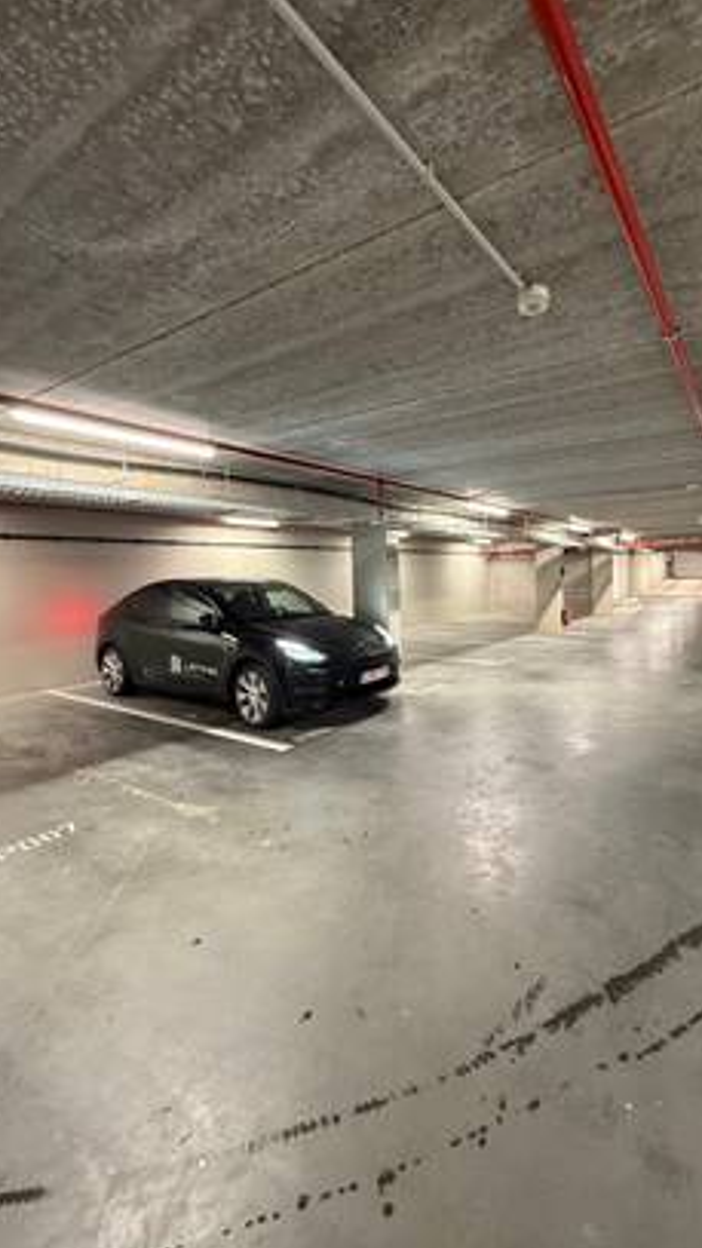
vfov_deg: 99.3
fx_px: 529
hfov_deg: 66.5
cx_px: 417
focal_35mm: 16
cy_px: 603
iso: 400
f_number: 2.2
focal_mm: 2.22
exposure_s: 1/50
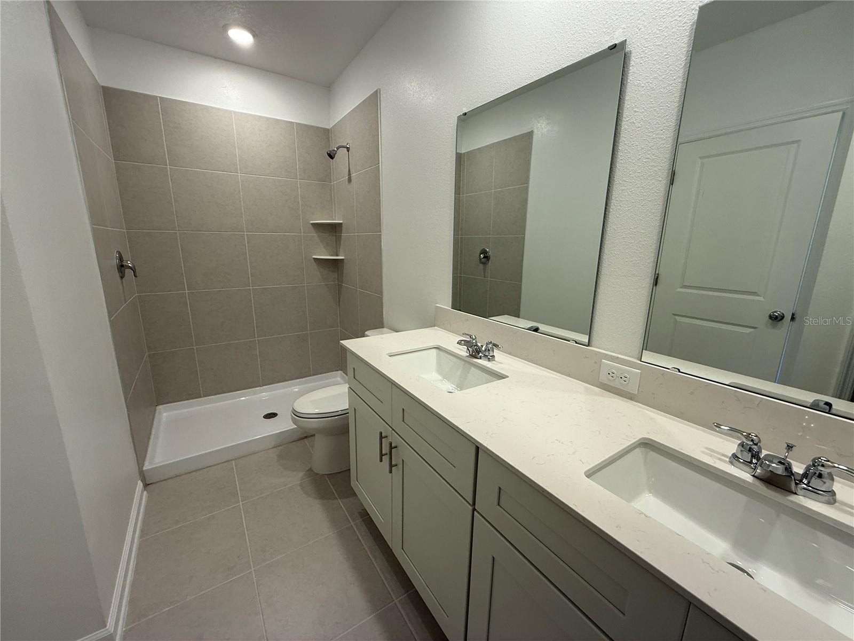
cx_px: 427
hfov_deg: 102.1
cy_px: 320
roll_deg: -0.8
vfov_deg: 85.7
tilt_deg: -13.0
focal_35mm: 14
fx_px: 345
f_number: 2.2
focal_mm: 2.22
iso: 125
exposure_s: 1/120
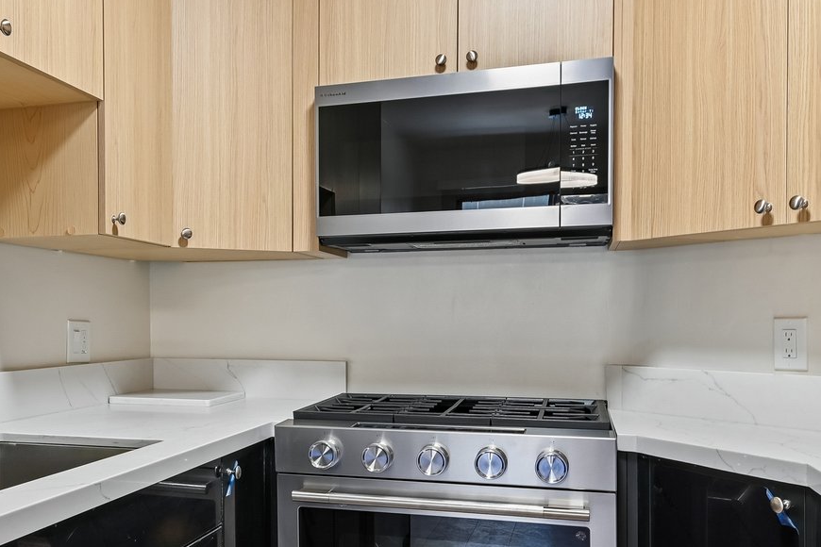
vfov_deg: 33.3
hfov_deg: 47.0
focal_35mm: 40
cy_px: 333
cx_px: 225
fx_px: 912
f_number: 8
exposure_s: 1/3.33
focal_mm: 17
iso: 250
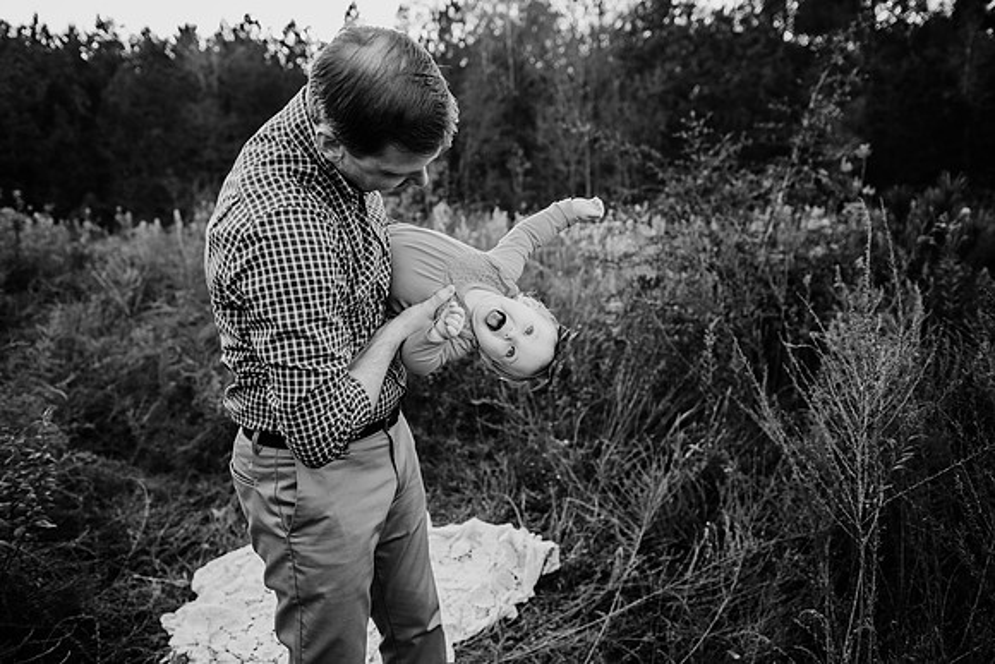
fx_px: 663
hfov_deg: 73.7
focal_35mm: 24
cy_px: 332
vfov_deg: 53.2
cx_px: 498
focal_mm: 24
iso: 100
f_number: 2.8
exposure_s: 1/250
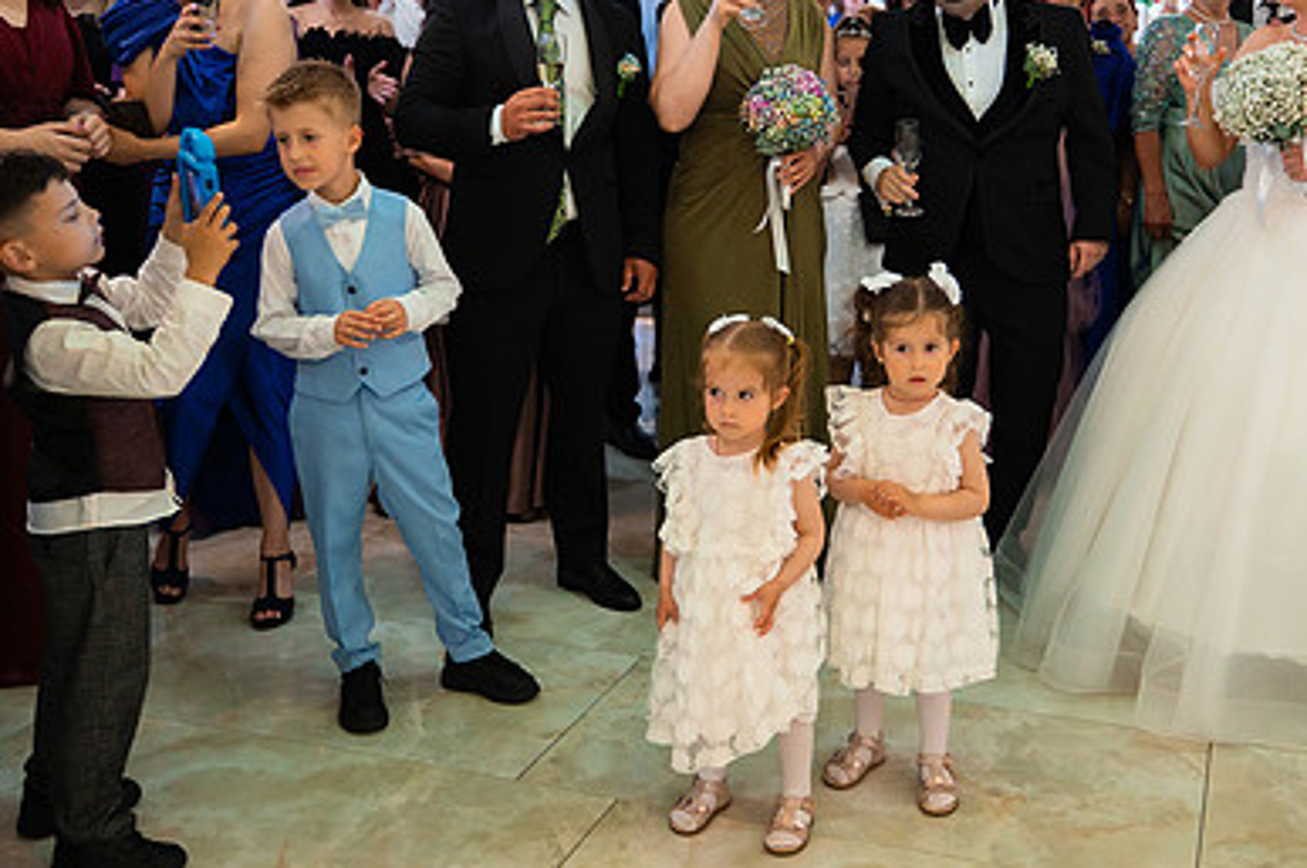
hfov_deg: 46.3
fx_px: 1523
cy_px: 297
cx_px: 763
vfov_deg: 31.6
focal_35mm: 42
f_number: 2.8
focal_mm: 28
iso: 2500
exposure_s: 1/250
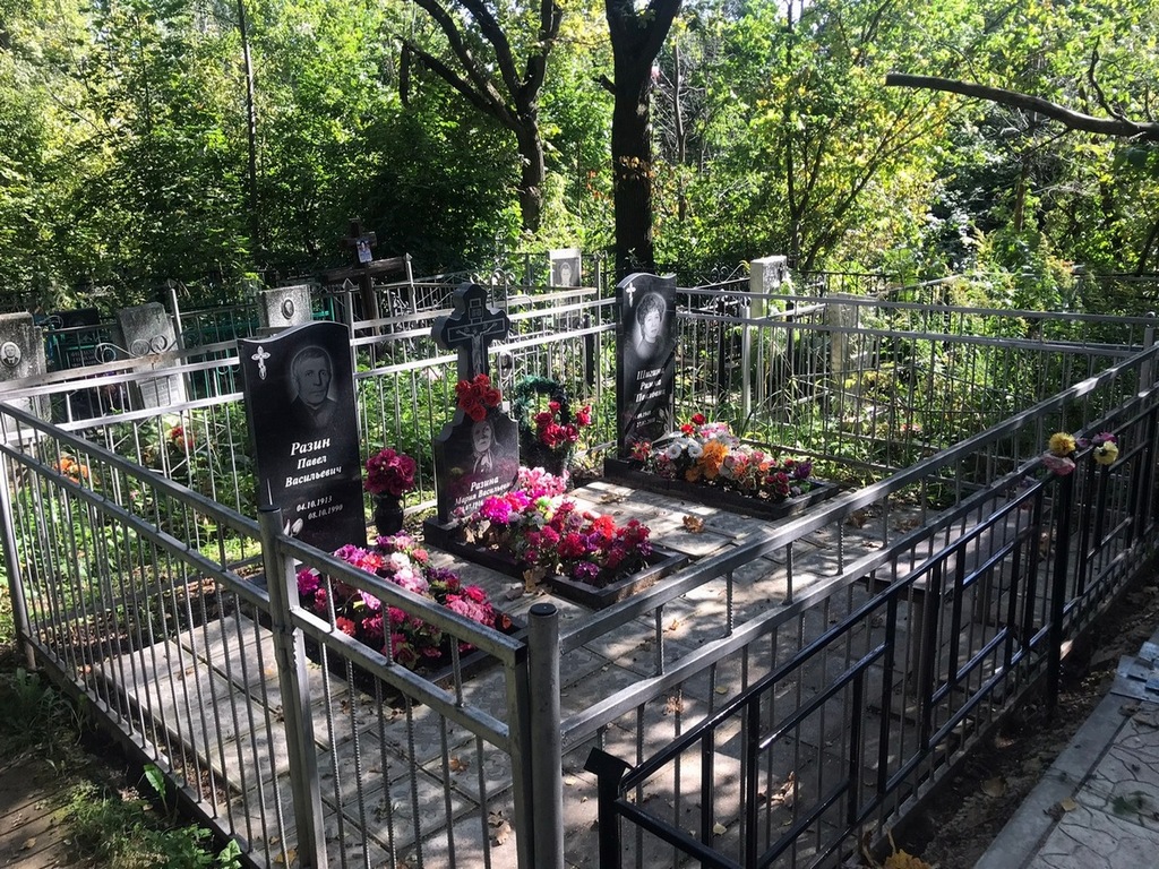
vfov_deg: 49.7
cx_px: 580
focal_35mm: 28
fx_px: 937
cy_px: 434
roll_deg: +2.1
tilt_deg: -14.7
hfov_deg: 63.4
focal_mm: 3.99
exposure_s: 1/247
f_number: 1.8
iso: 20
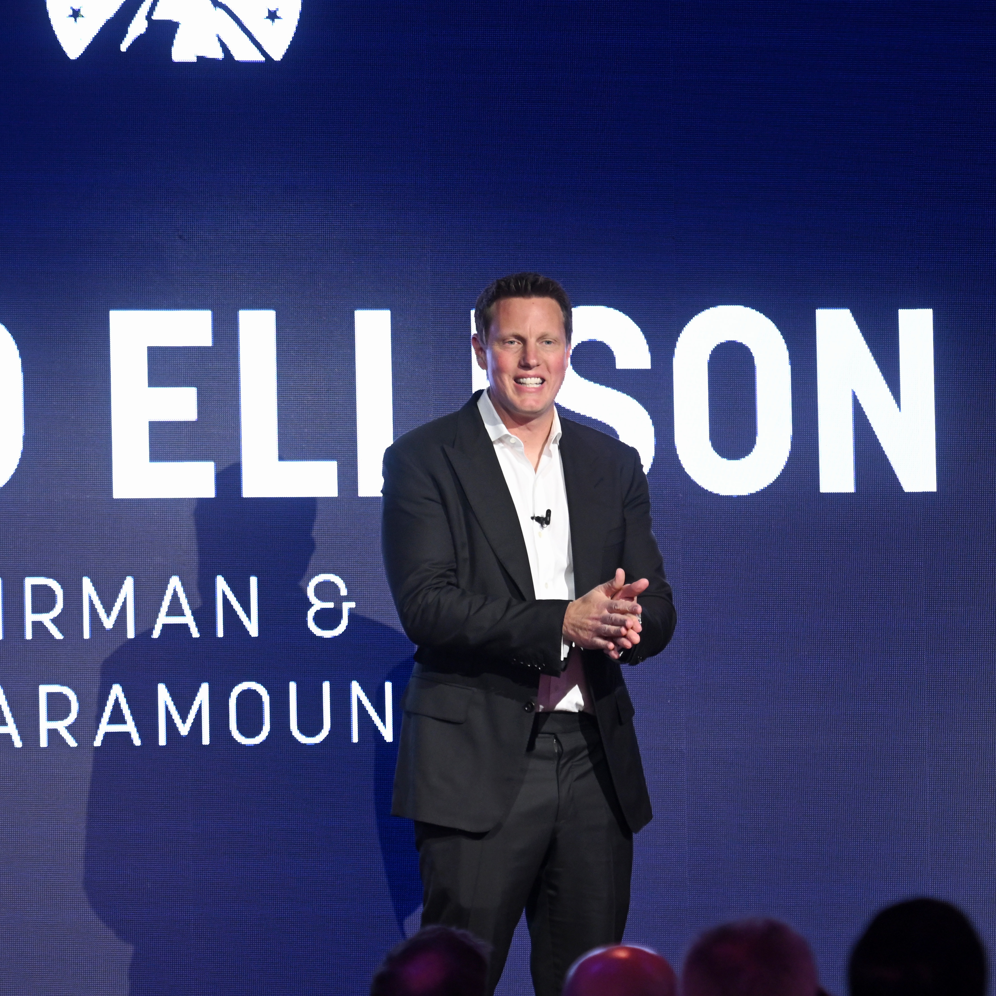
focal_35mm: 252
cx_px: 317
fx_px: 8203
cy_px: 557
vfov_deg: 6.9
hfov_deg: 6.9
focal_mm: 130
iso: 1000
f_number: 3.2
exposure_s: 1/160
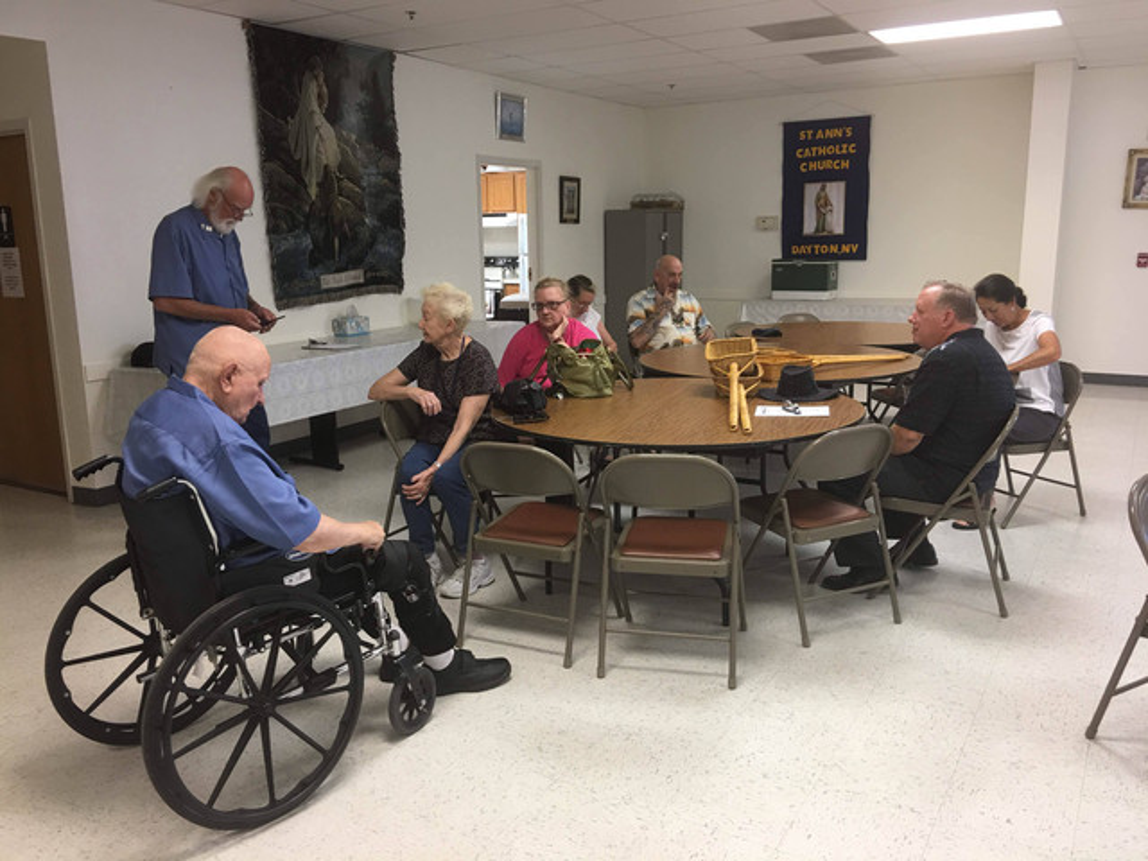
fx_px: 962
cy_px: 430
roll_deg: +1.7
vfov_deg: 48.2
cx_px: 574
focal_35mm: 29
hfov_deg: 61.7
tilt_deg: -11.1
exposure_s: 1/15
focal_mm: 4.15
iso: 32
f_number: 2.2
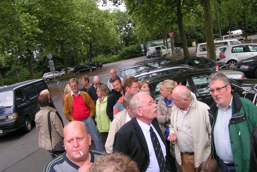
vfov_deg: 33.4
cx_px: 129
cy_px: 90
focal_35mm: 40
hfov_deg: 48.5
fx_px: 286
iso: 50
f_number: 5
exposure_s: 1/60
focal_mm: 5.8
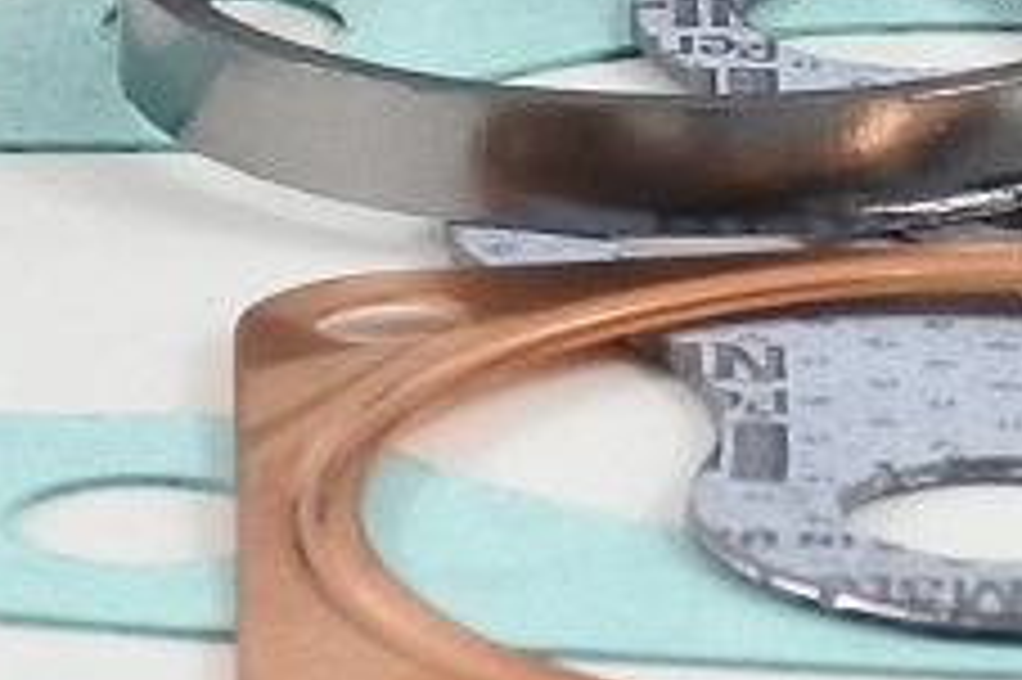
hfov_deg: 8.4
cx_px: 119
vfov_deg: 5.4
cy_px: -948
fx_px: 6978
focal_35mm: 246
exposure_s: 1/125
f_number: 4
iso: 450
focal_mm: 12.8
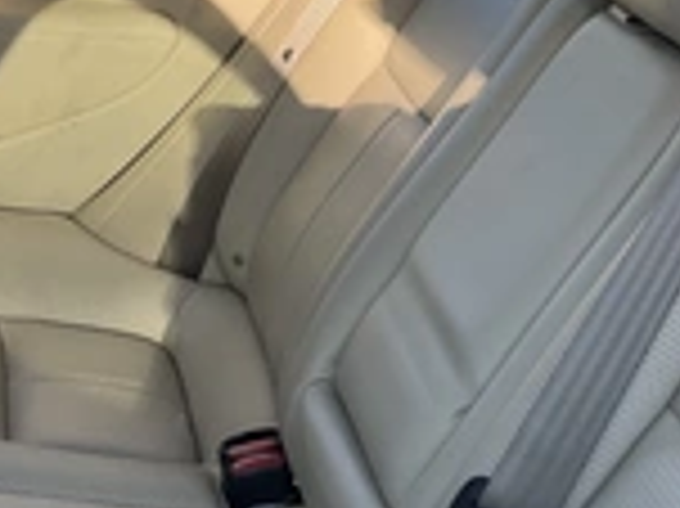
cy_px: 162
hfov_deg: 24.7
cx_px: 599
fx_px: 1511
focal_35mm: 77
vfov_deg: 19.0
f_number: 1.8
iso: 20
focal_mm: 3
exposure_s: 1/176
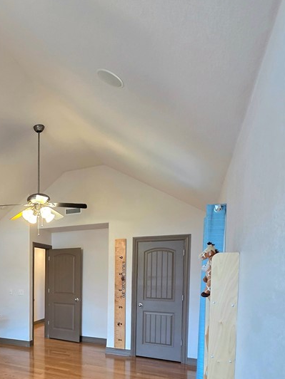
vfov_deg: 64.7
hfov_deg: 47.6
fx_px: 274
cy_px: 290
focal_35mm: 25
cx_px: 14
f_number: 1.9
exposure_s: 1/120
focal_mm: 2.2
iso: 320
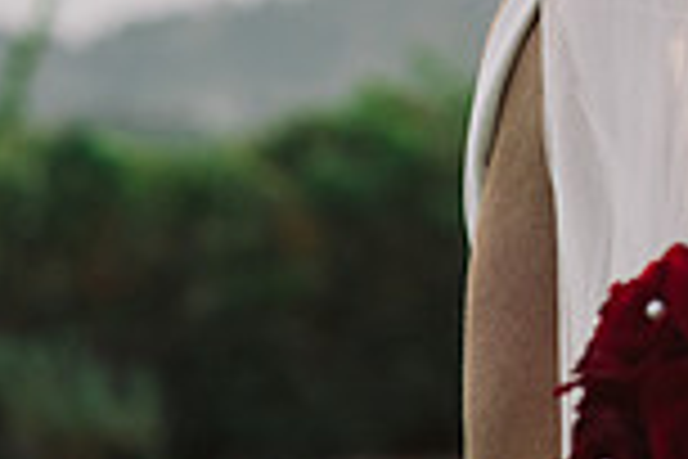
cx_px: 899
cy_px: -331
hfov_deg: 6.3
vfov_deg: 4.2
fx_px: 6172
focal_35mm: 323
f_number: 4
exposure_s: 1/640
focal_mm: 85
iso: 200
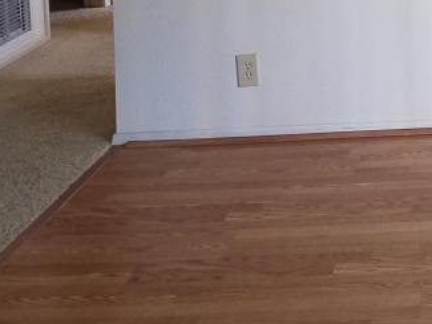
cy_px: -174
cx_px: 529
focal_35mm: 82
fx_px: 1024
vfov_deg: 16.3
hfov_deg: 21.9
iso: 160
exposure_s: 1/25
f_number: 1.7
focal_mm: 4.2
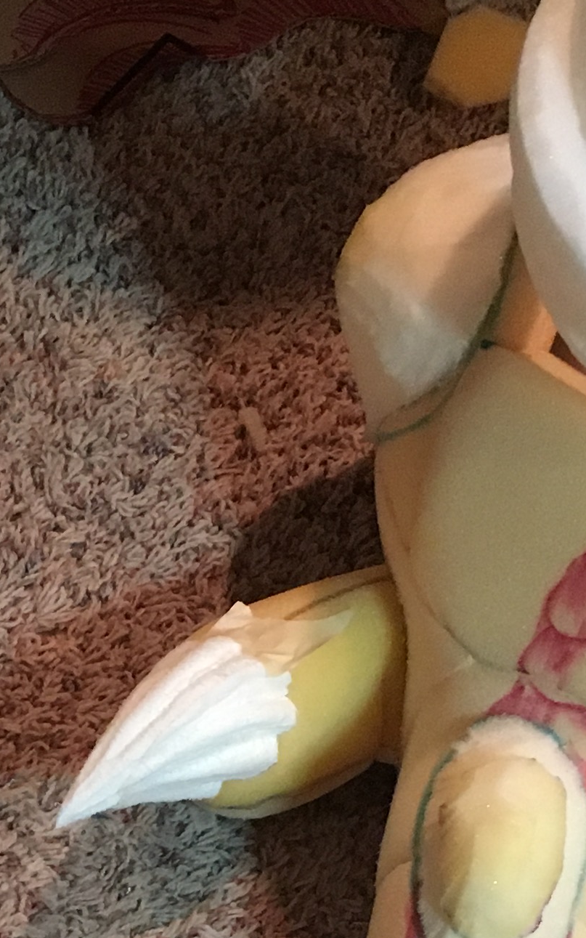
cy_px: 895
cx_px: -60
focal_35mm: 96
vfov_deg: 21.0
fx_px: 2453
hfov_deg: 13.4
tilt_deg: -65.3
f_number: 2.2
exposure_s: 1/20
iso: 200
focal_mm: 4.15
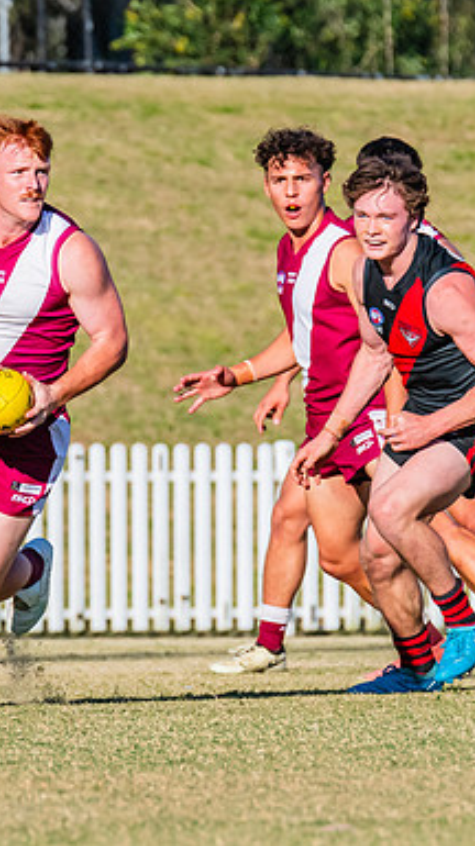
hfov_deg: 1.3
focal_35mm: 947
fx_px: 21247
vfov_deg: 2.3
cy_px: 319
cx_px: 85
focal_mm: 360
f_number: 9
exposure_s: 1/1600
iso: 800
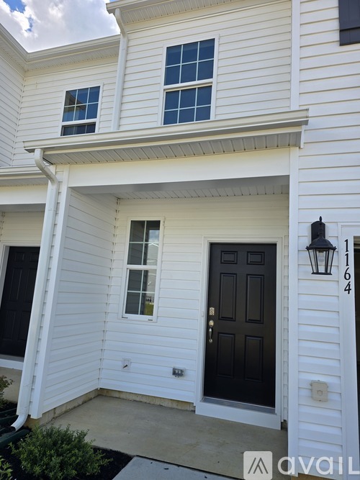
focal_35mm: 23
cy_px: 240
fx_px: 319
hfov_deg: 58.9
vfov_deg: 73.9
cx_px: 180
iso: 12
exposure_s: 1/346
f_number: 1.7
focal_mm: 6.3
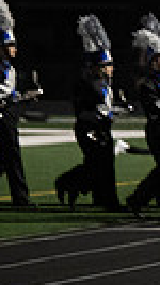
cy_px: 112
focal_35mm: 399
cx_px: 612
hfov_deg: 2.9
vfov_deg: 5.4
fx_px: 3021
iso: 5000
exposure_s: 1/800
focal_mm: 88
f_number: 2.8
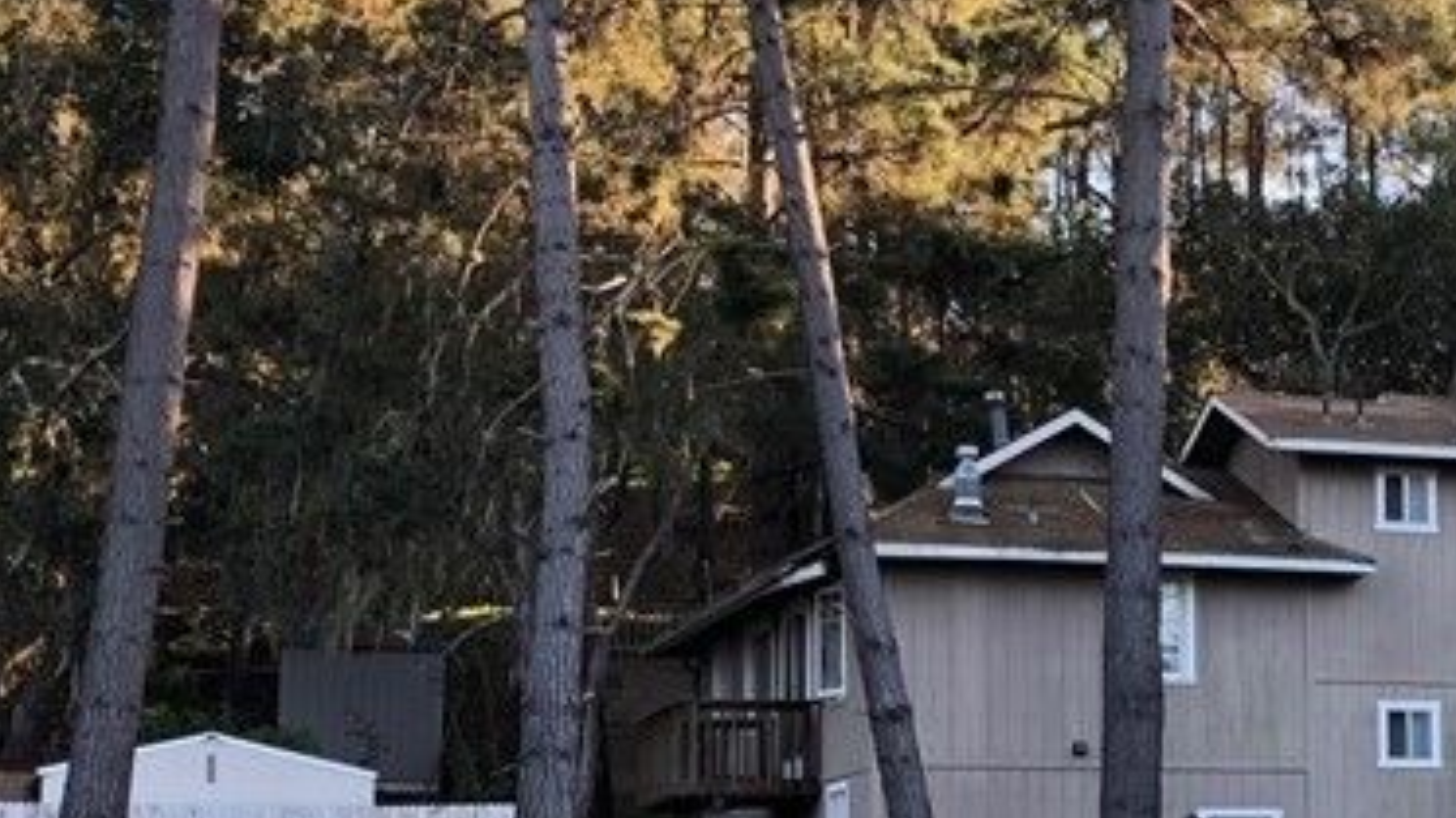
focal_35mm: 84
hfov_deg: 24.3
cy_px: 775
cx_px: 1409
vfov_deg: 14.2
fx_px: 3242
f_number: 1.8
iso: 32
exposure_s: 1/120
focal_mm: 3.99
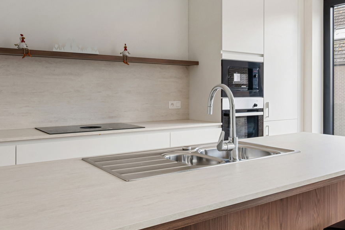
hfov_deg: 51.4
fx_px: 355
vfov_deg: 35.8
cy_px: 91
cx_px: 215
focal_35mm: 37
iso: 250
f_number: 11
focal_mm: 15
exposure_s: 1/10
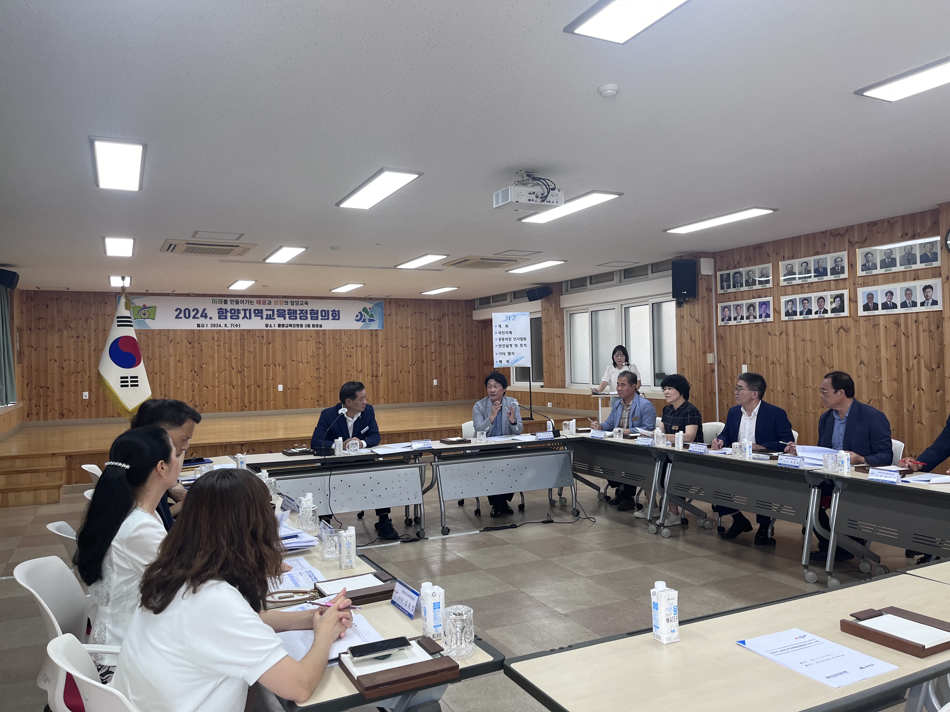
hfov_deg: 67.3
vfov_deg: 53.1
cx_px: 475
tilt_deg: +0.1
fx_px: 714
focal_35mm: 26
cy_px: 356
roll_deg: +1.6
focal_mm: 5.1
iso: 100
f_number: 1.6
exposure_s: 1/120
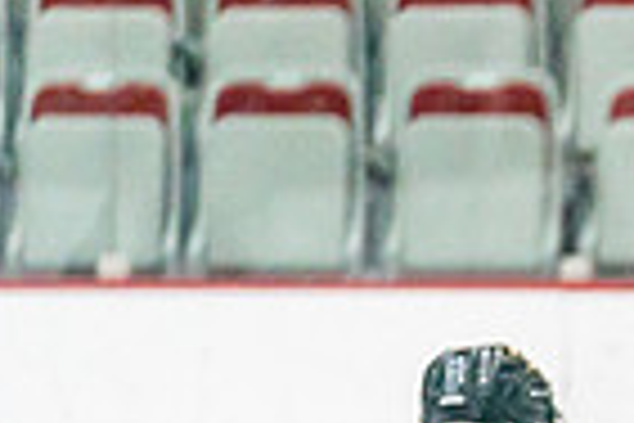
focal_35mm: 637
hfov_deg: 3.2
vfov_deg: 2.2
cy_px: 891
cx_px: 1111
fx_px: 11217
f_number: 2.8
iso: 3200
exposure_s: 1/1250
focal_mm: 143
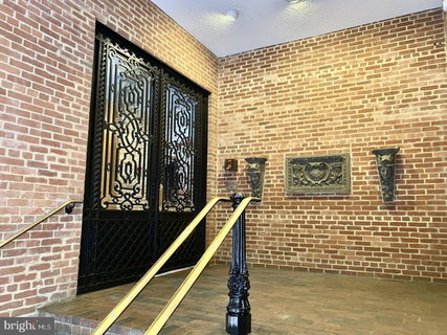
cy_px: 168
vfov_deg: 53.0
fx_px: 336
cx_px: 224
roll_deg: -1.6
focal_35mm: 26
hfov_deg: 67.3
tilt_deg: +7.3
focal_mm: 4.25
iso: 640
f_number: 1.8
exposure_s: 1/30
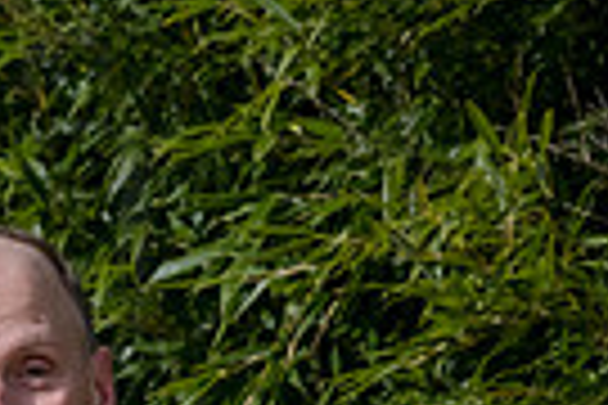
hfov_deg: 4.3
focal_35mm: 480
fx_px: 8106
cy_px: 835
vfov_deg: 2.8
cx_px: -126
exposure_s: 1/1000
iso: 400
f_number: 8
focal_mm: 112
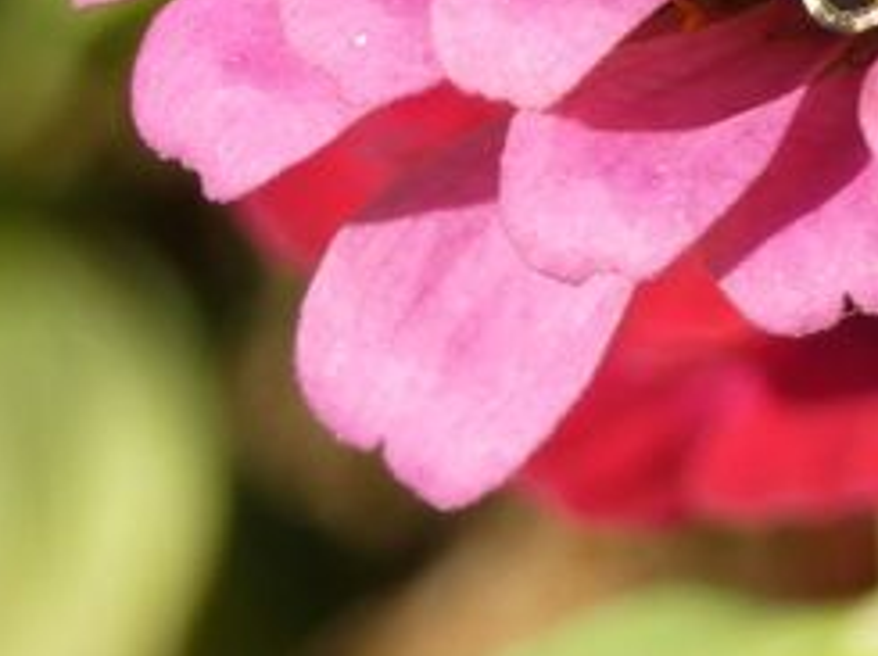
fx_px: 22794
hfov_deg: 2.2
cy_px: -427
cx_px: 977
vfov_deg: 1.6
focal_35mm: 900
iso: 80
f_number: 5.5
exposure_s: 1/100
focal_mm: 46.2
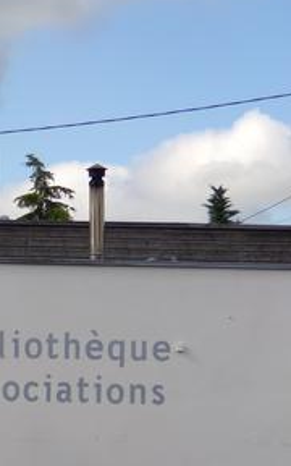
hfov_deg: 8.3
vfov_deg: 13.7
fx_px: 1941
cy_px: 309
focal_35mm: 153
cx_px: -183
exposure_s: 1/803
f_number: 2.4
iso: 100
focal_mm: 5.55
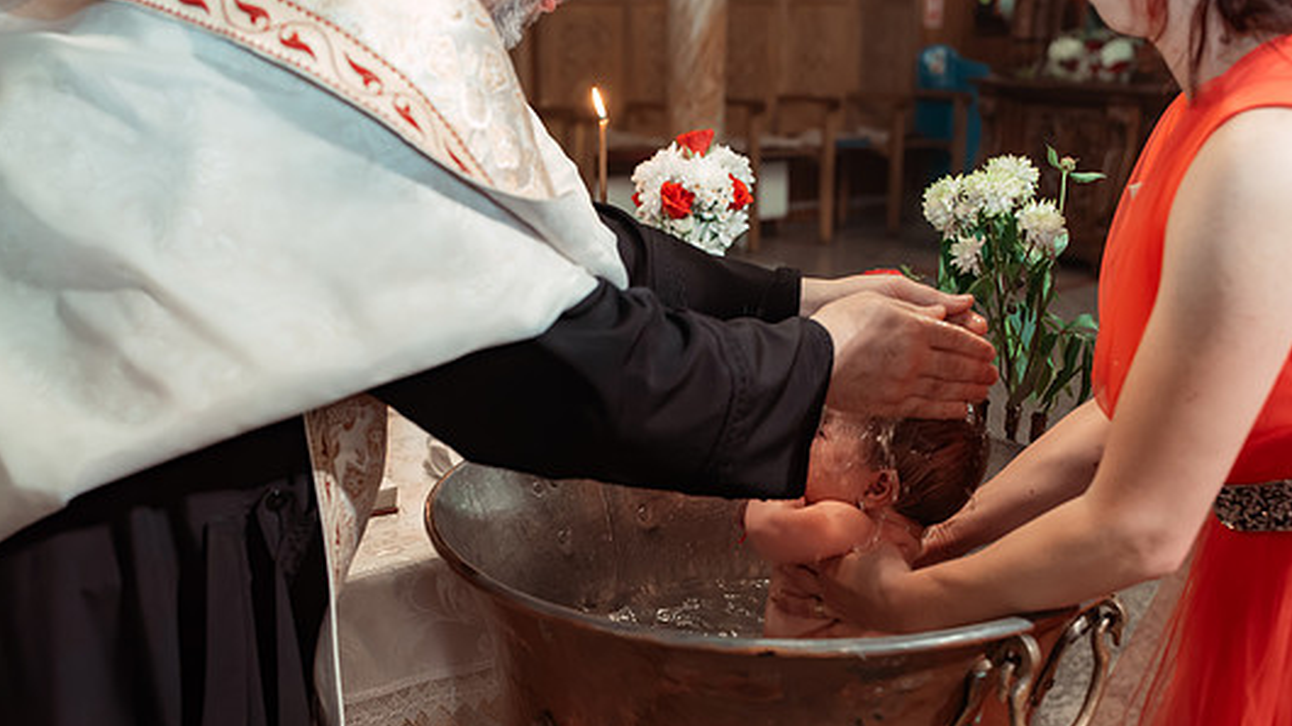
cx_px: 636
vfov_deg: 28.3
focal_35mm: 42
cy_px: 447
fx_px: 1439
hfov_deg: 48.4
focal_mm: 35
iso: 1600
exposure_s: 1/200
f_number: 3.5
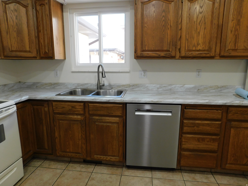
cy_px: 93
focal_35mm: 23
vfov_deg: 58.9
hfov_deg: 73.9
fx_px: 165
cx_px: 124
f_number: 3
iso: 140
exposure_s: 1/30
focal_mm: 4
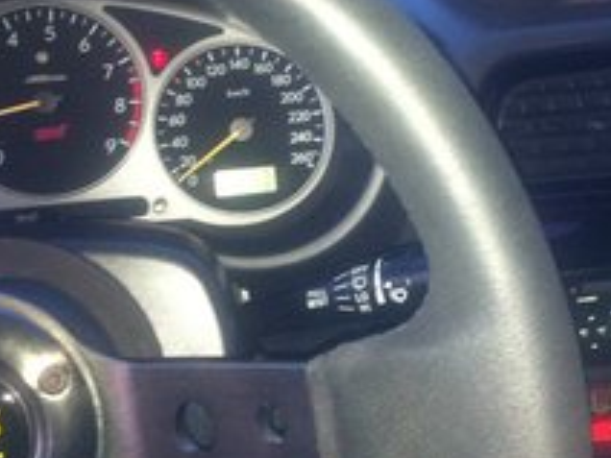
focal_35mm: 66
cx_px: 314
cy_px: 145
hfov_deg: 29.4
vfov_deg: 22.1
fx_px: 1165
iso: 250
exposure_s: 1/15
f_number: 2.8
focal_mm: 3.85
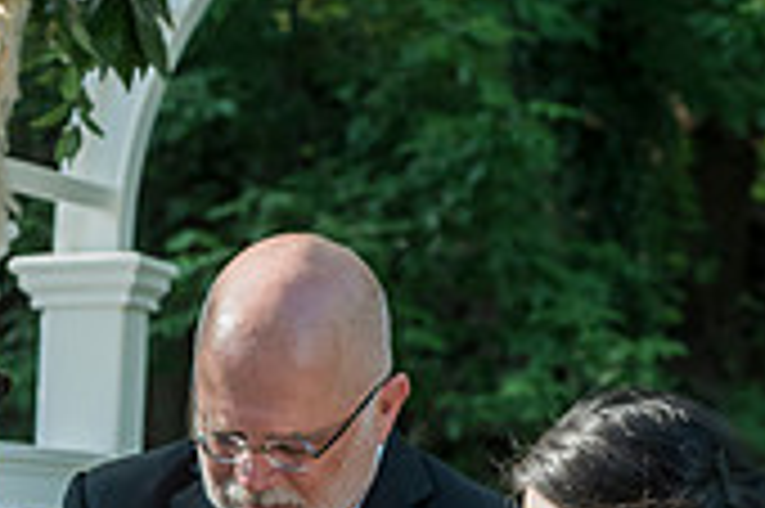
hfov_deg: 12.0
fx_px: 3630
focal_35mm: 171
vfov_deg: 7.9
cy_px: 722
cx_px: 234
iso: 1000
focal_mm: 50
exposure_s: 1/800
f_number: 4
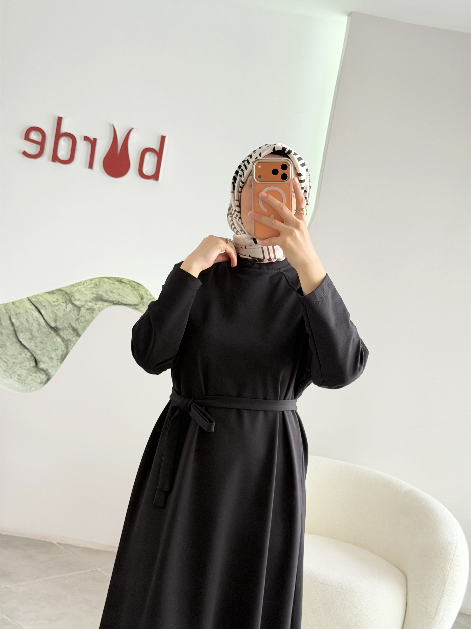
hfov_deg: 30.3
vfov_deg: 39.7
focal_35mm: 48
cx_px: 236
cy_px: 314
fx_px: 871
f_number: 1.78
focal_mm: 6.76
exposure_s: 1/120
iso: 100
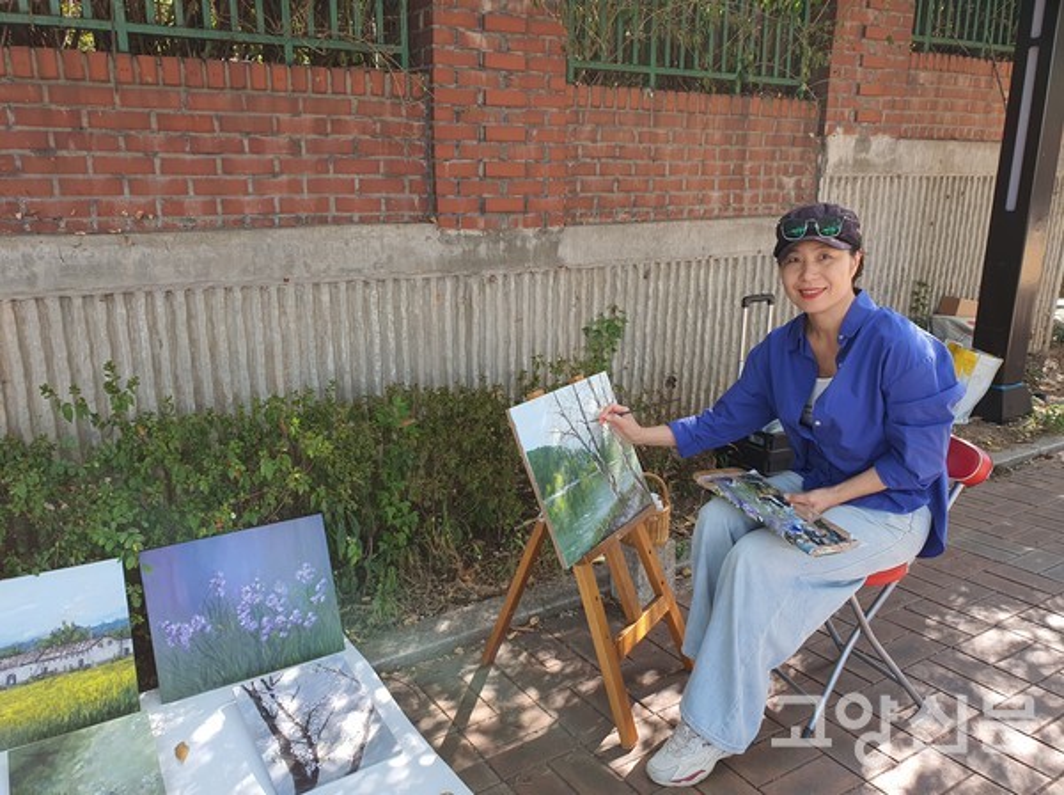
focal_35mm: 26
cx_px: 532
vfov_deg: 52.9
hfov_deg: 67.4
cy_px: 398
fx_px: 798
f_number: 2.4
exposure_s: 1/120
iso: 50
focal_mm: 4.3
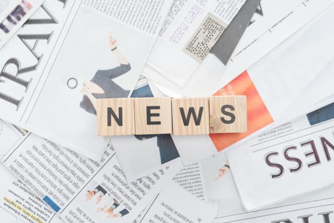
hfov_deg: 39.6
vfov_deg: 27.0
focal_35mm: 50
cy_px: 112
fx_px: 464
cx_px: 167
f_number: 9
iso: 125
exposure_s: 1/160
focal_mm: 50
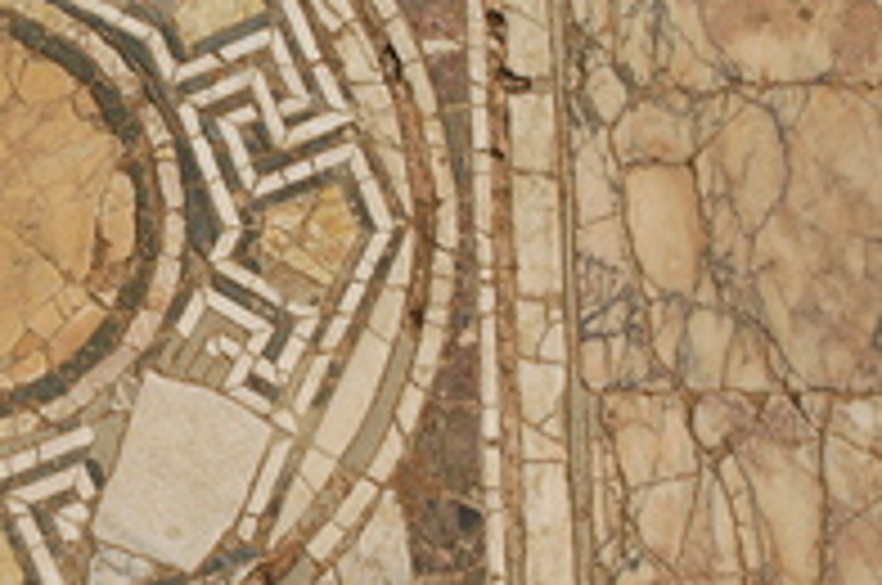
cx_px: -14
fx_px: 2058
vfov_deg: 16.2
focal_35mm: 84
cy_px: 230
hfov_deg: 23.1
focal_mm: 25
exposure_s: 1/1000
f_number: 9
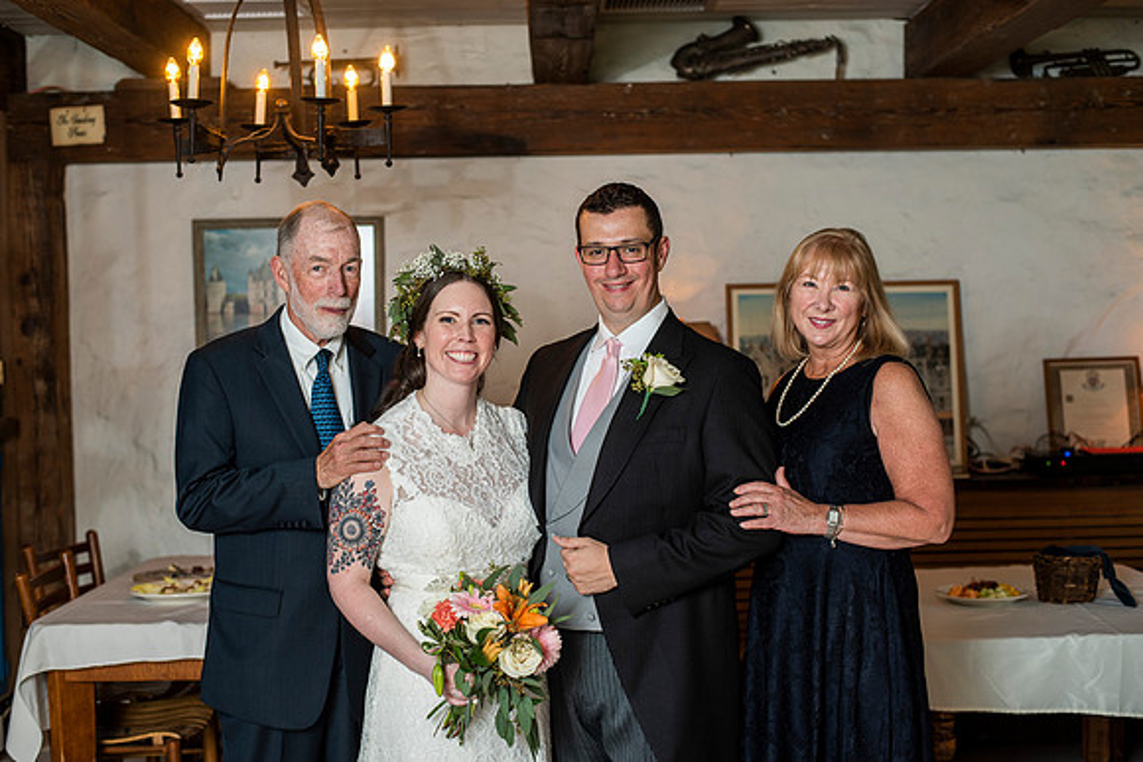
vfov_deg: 27.0
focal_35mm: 50
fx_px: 1588
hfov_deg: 39.6
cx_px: 572
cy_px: 381
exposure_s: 1/80
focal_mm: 50
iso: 400
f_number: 3.2
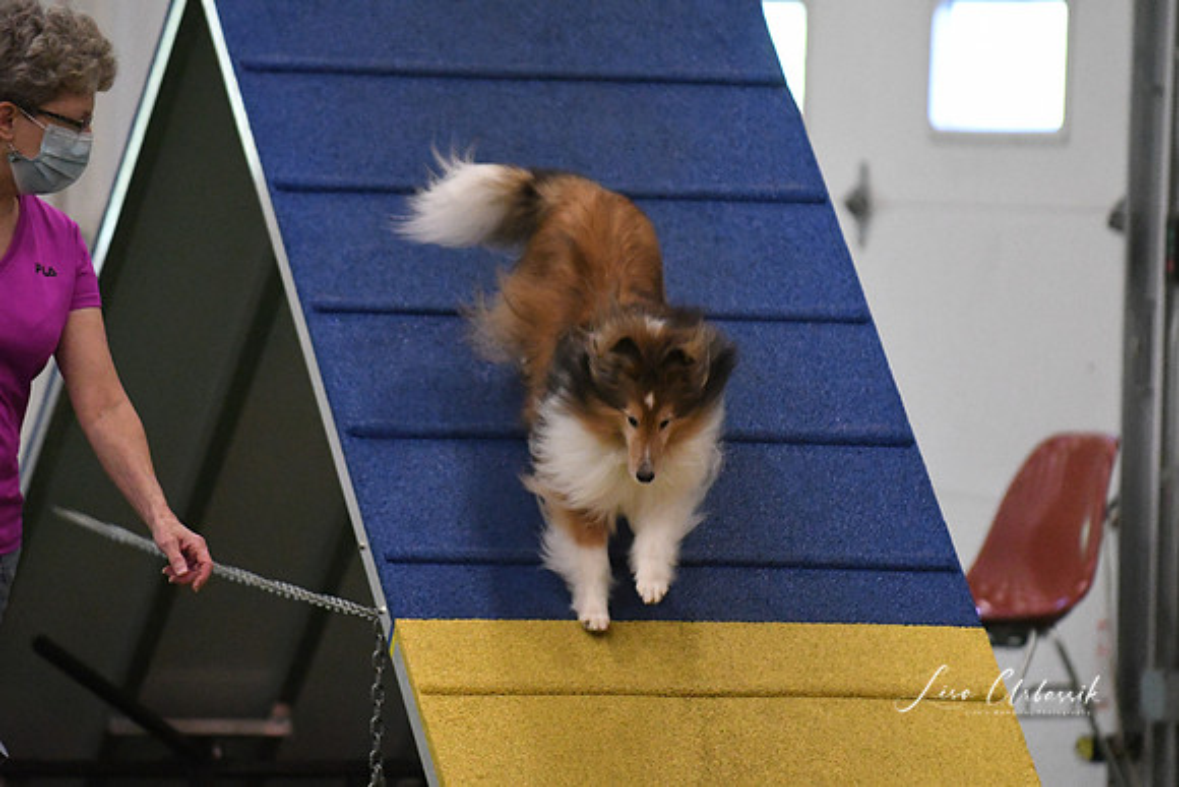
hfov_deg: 6.9
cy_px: 394
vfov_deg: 4.6
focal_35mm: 300
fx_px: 9827
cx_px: 590
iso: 10000
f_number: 3.2
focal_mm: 200
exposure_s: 1/640
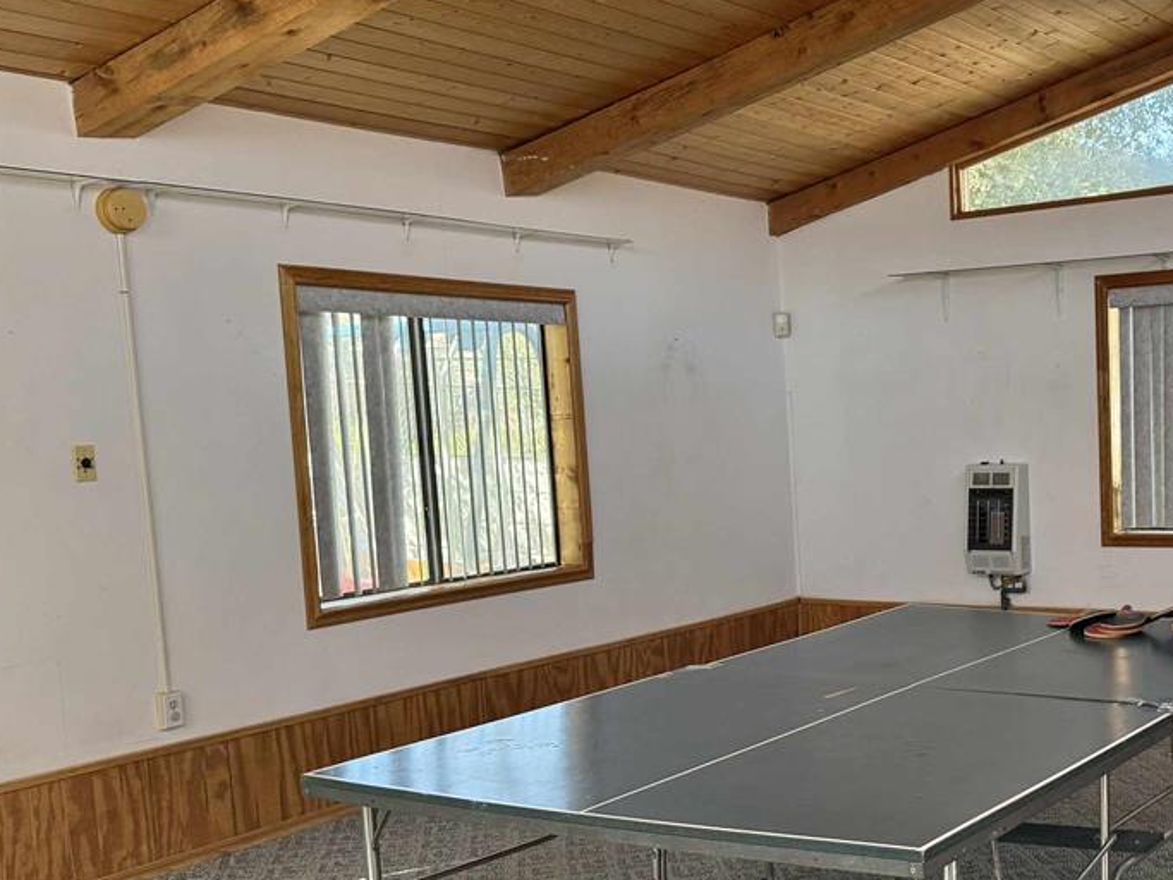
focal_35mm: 45
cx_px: 881
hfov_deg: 40.9
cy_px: 560
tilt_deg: -5.8
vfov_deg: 32.0
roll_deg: +1.9
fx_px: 1525
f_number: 1.78
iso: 200
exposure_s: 1/216
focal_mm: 6.76
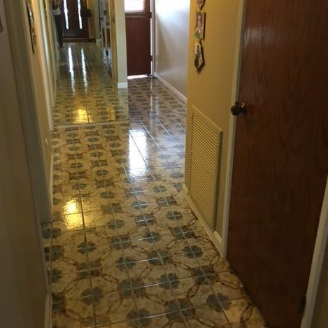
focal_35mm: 35
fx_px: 375
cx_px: 165
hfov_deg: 47.2
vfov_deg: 47.1
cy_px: 147
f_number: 2.2
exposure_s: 1/30
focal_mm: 4.15
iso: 160
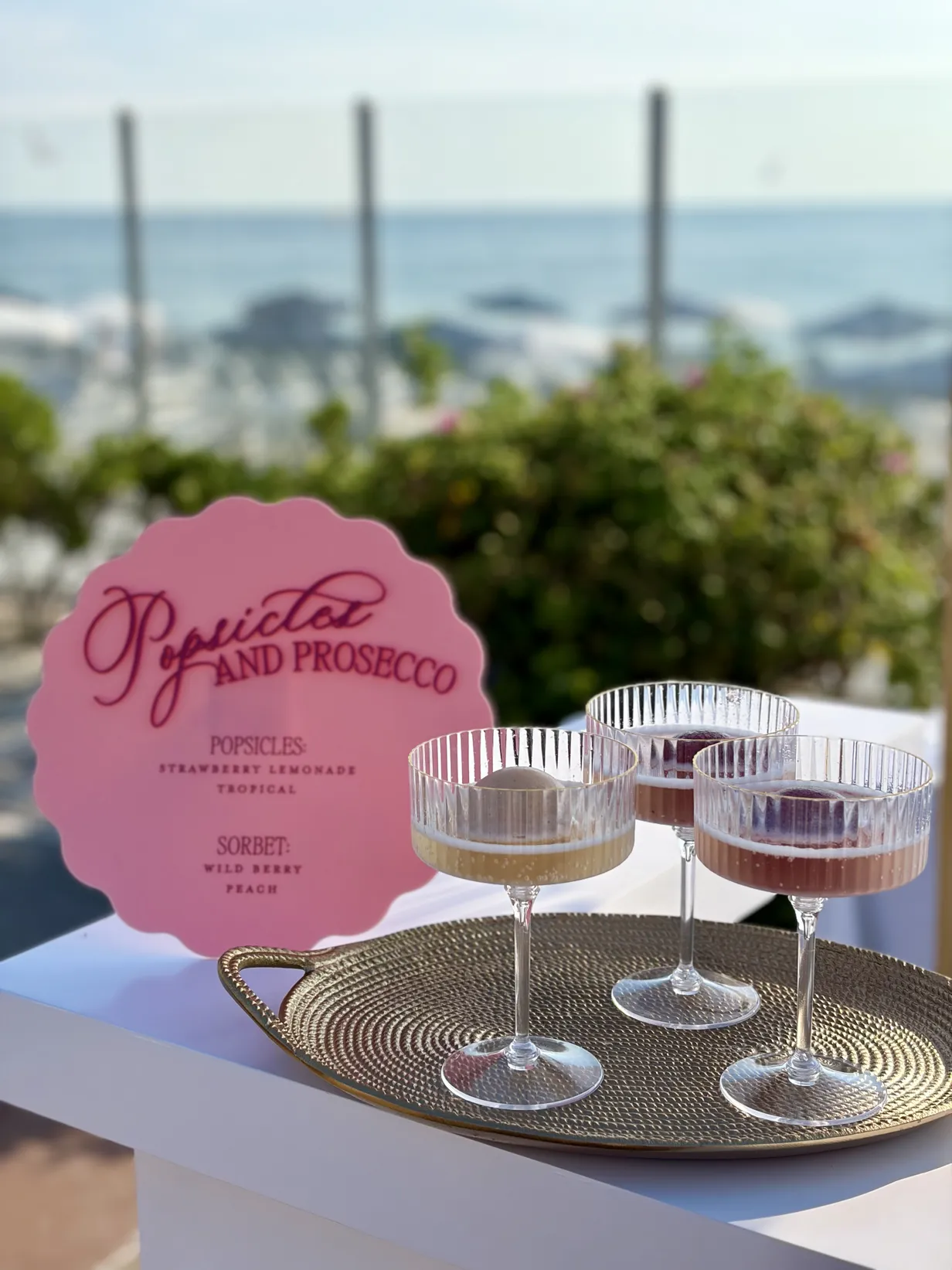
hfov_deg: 28.0
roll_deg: +0.9
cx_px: 476
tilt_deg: -11.9
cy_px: 635
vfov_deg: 36.8
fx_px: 1907
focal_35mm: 52
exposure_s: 1/3125
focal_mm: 5.96
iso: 32
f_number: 1.6
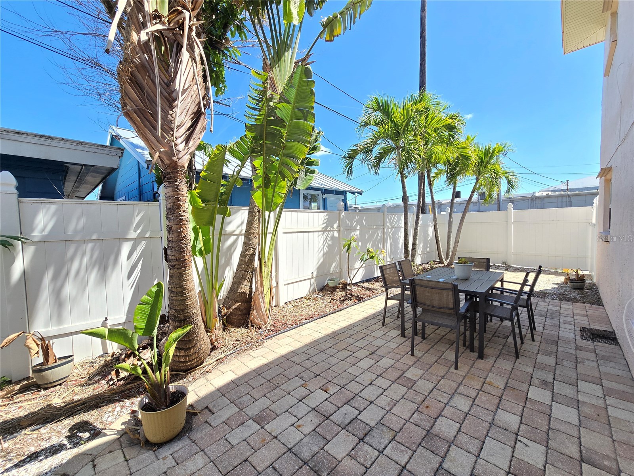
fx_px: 238
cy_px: 238
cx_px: 317
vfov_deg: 89.9
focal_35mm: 13
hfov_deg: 106.2
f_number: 2.2
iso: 50
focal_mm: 2.2
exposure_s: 1/992
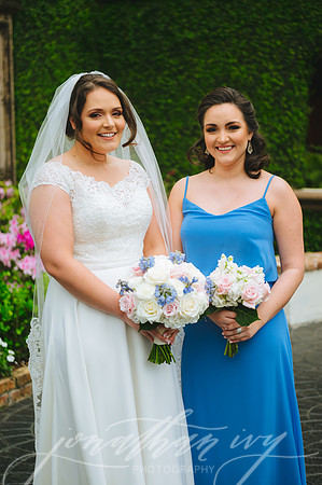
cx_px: 161
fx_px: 941
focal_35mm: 70
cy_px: 242
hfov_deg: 19.4
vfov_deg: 28.9
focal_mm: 70
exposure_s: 1/320
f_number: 2.8
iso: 125
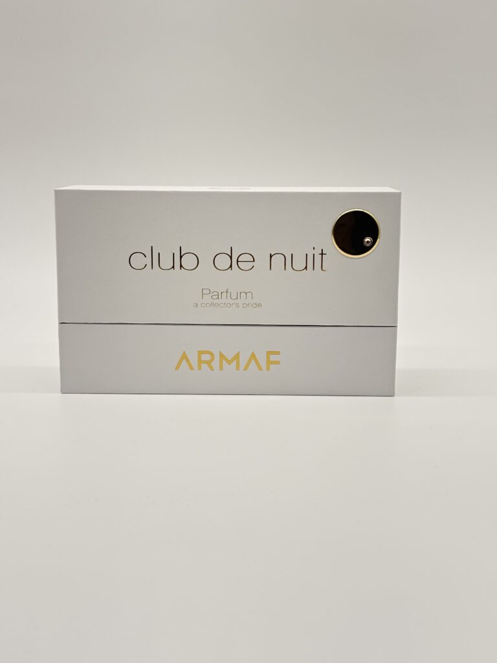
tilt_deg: -10.2
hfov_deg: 28.0
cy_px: 332
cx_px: 248
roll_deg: +0.7
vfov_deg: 36.8
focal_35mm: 52
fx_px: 995
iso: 50
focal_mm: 5.96
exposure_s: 1/485
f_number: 1.6
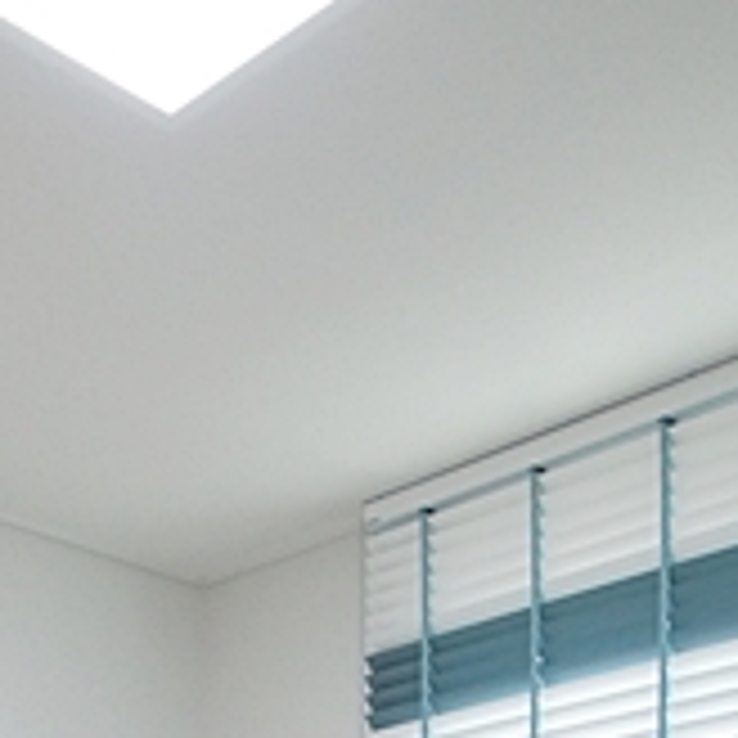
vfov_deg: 22.4
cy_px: 1125
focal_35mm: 62
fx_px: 1495
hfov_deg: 27.0
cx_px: 122
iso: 800
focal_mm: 10
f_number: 4
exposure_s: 1/125
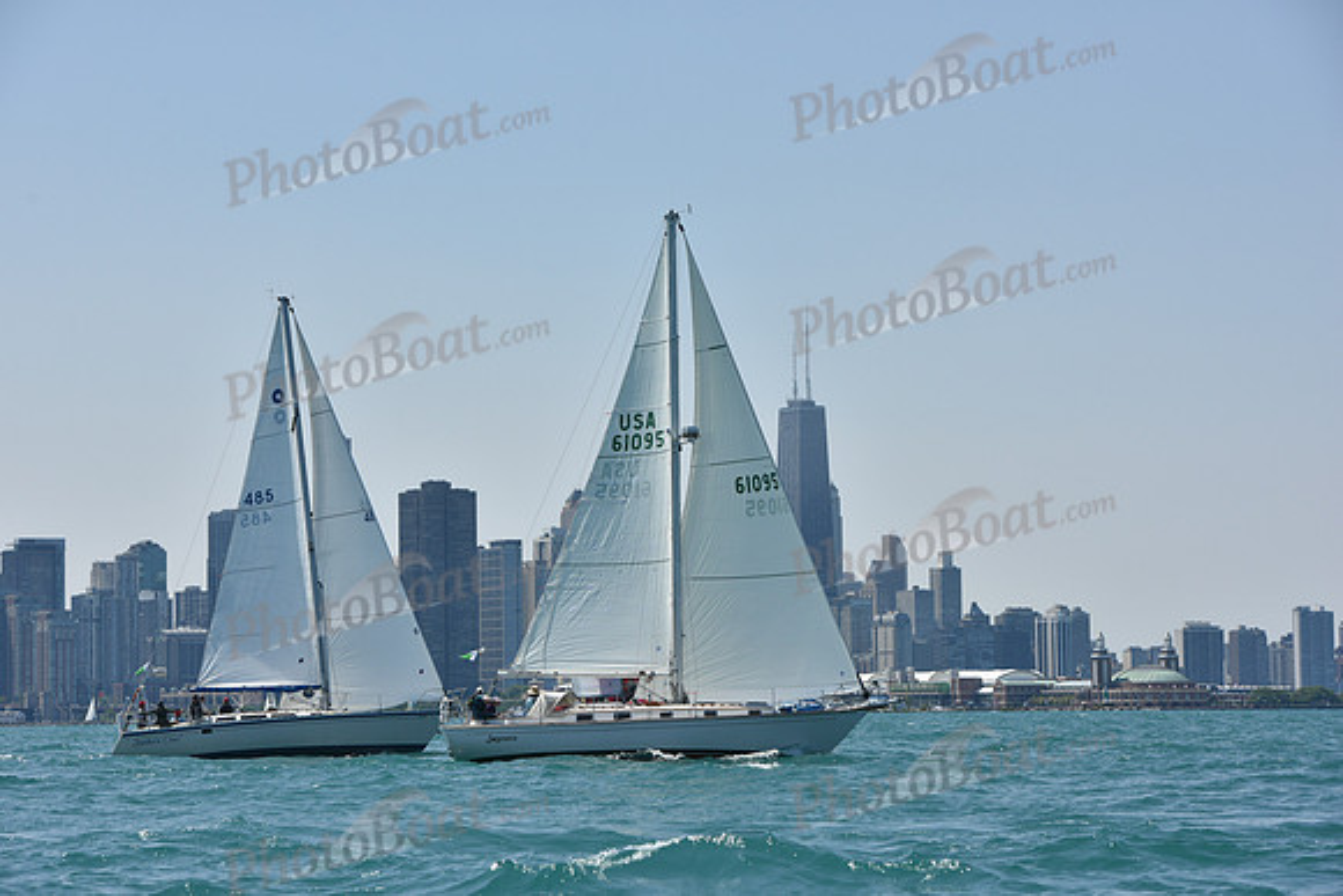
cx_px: 672
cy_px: 448
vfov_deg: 11.8
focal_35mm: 116
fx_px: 4328
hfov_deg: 17.6
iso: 250
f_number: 9
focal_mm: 116
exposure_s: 1/1250
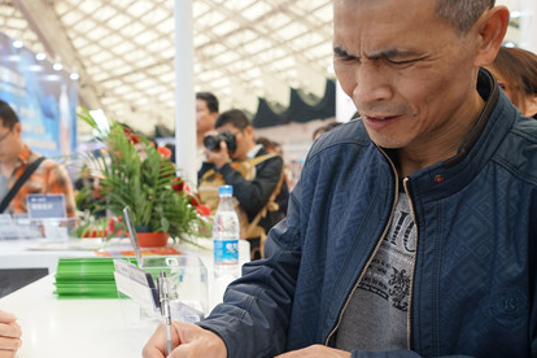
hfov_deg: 43.3
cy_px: 256
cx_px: 144
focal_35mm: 44
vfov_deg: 30.1
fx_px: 656
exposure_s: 1/125
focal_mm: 28
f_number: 3.5
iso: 640
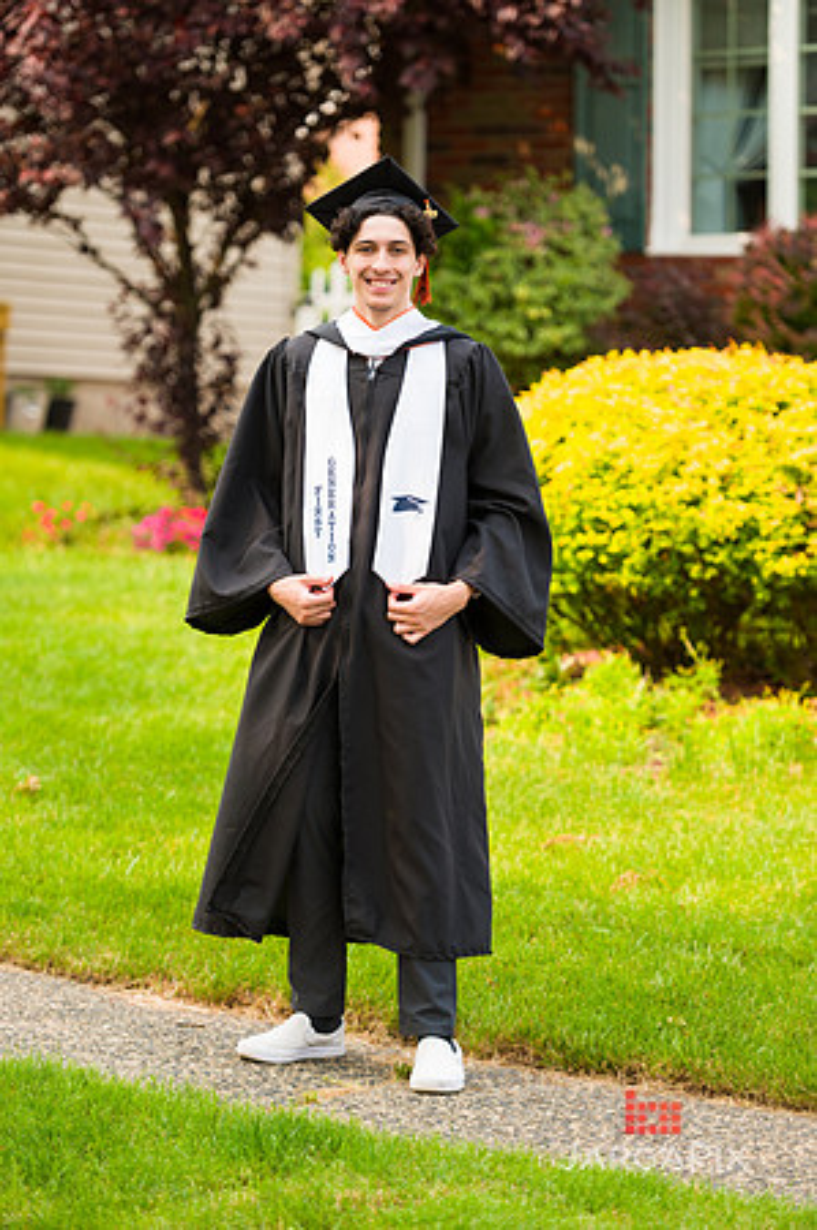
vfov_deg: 14.7
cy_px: 615
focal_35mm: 140
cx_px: 408
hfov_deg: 9.8
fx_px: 4777
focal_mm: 140
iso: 200
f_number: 3.2
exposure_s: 1/640
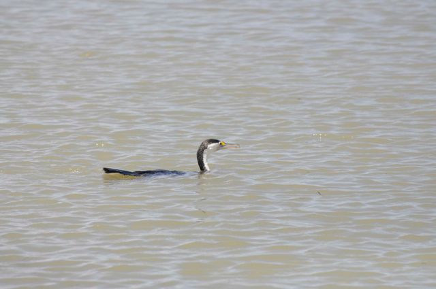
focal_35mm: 450
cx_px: 218
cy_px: 144
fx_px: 5443
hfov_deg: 4.6
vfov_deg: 3.0
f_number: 7.1
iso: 800
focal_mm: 300
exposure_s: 1/3200
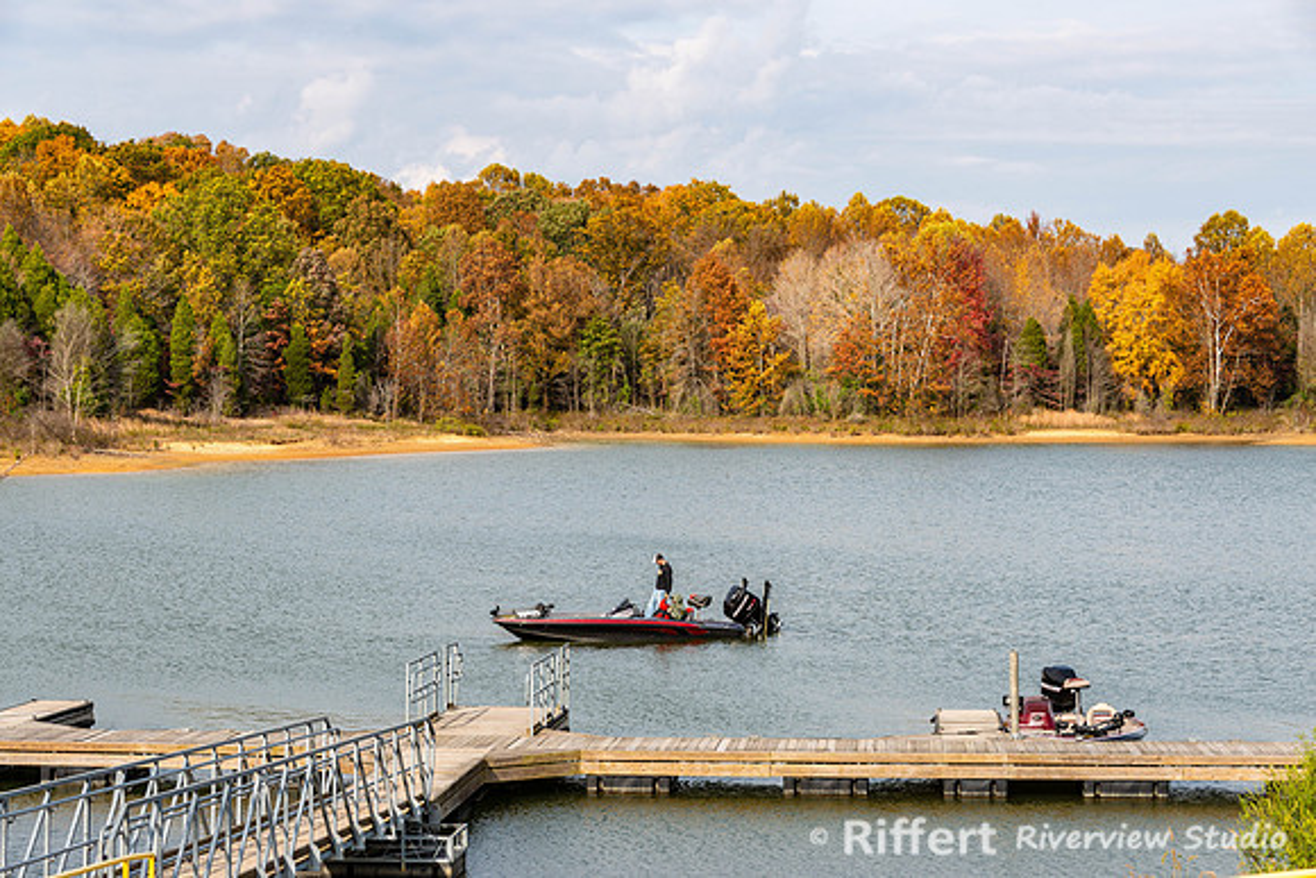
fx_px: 2998
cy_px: 439
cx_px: 658
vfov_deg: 16.7
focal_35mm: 82
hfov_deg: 24.8
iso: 100
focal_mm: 82
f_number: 8
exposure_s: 1/160
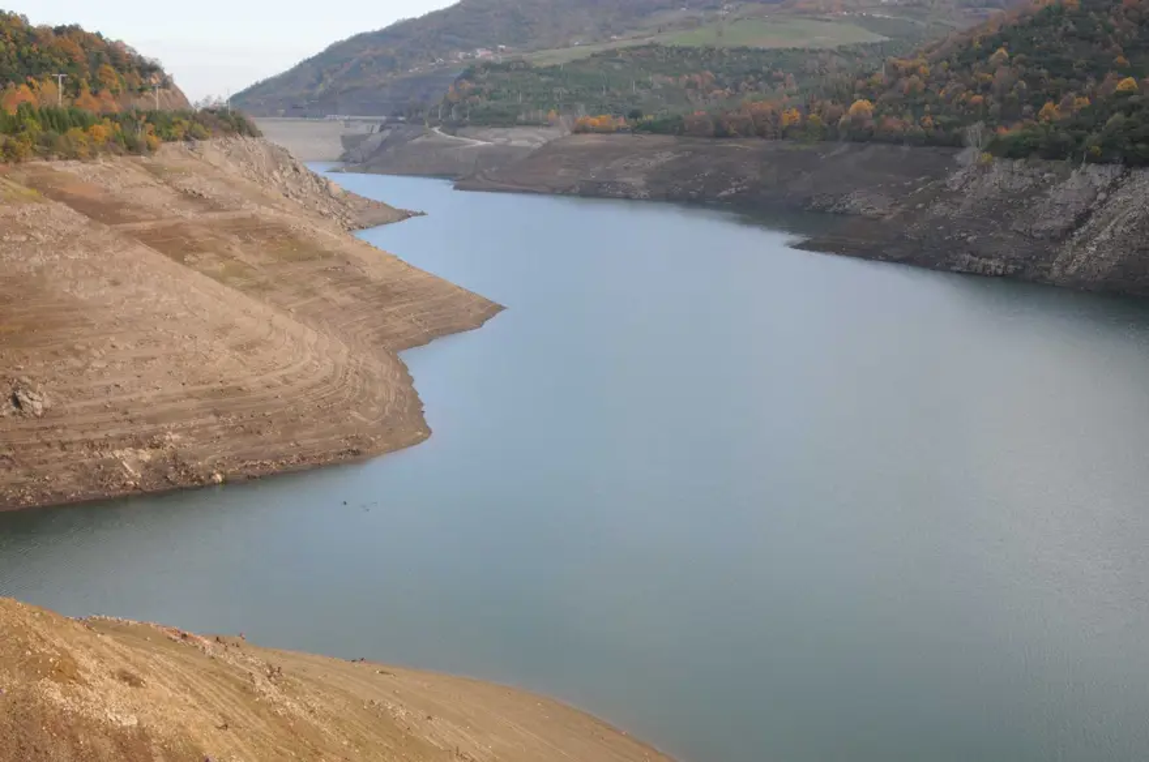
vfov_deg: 31.8
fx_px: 1339
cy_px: 381
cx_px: 574
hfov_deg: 46.5
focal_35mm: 42
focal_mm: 28
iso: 320
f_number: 3.5
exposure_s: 1/800
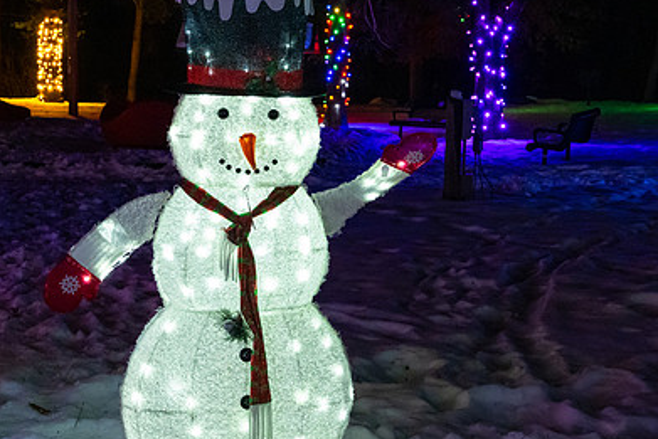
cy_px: 170
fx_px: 1335
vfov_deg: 18.7
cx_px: 270
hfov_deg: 27.6
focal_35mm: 73
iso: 6400
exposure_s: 1/20
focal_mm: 38
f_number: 6.3
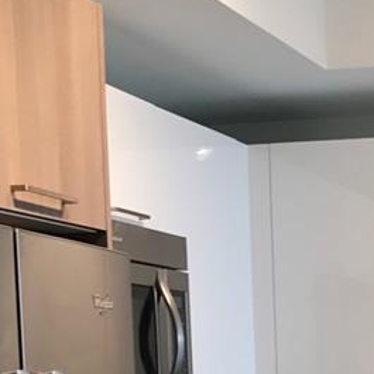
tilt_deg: -8.4
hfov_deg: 15.0
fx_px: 1369
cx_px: 443
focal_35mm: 112
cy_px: 613
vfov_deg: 14.2
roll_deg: +0.8
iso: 25
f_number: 1.8
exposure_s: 1/60
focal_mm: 3.99
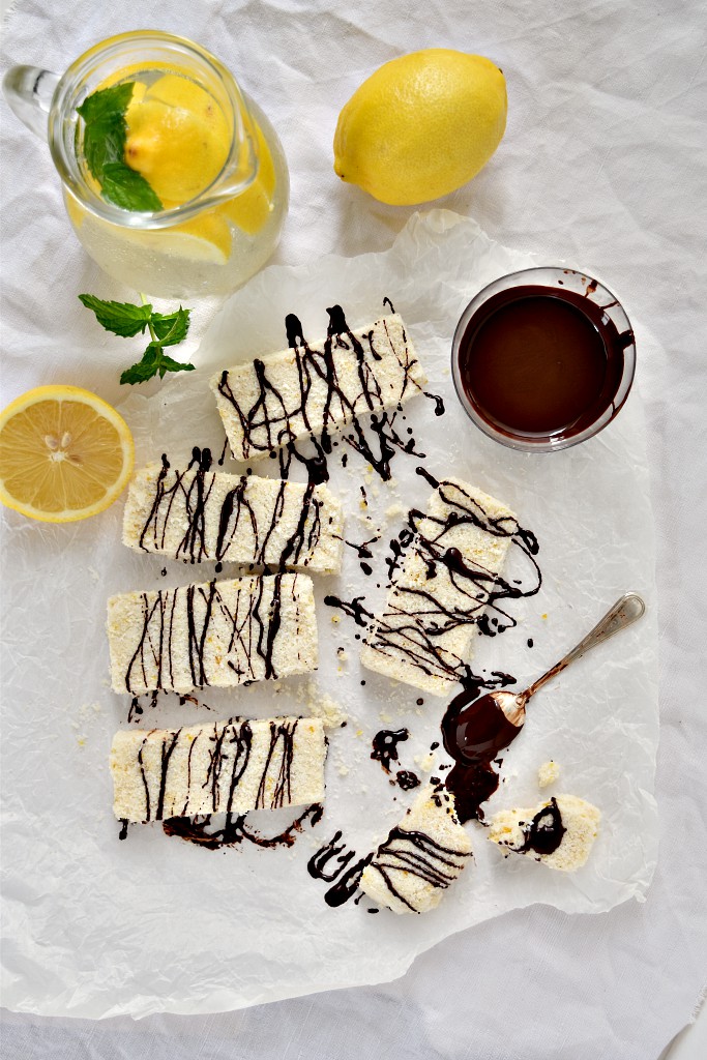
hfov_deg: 26.5
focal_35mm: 51
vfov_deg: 38.9
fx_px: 1502
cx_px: 354
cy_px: 530
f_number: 4.5
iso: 100
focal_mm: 34
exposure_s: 1/40
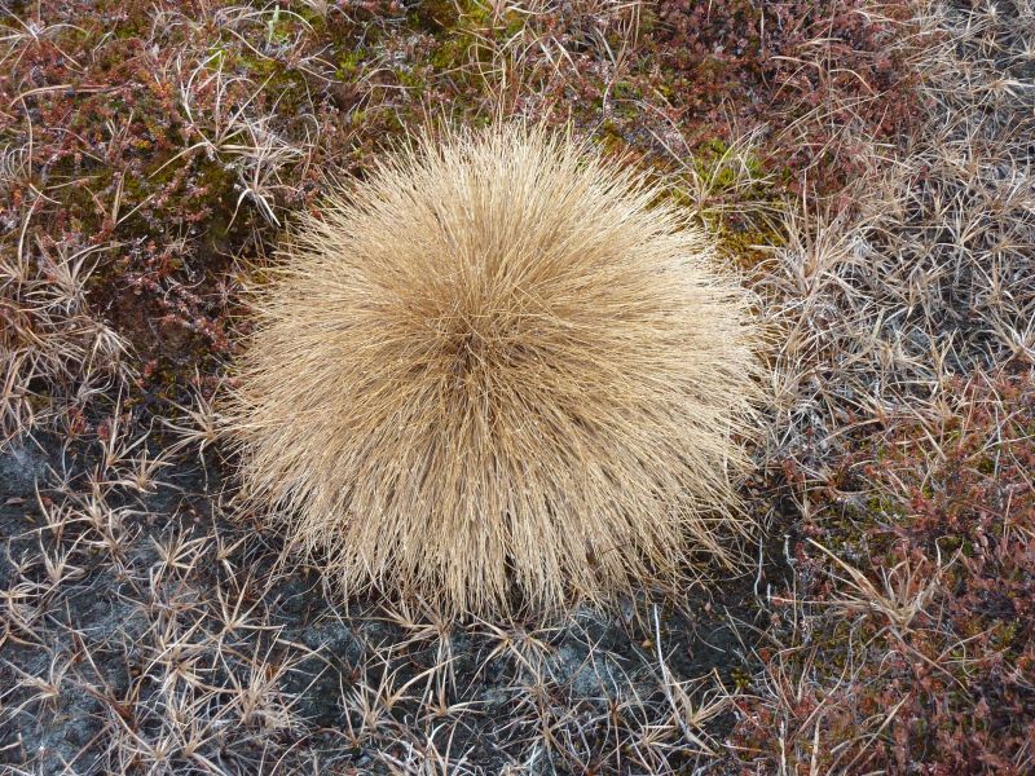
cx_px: 518
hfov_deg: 46.8
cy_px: 388
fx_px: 1196
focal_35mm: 40
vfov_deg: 36.0
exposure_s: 1/50
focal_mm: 6.5
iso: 80
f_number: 3.6
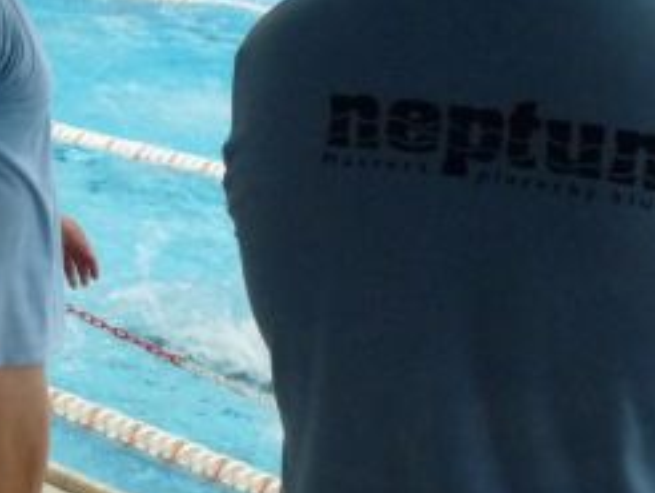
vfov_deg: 8.1
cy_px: 290
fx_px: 3466
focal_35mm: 183
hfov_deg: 10.5
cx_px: -256
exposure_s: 1/30
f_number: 3
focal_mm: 7.8
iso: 320
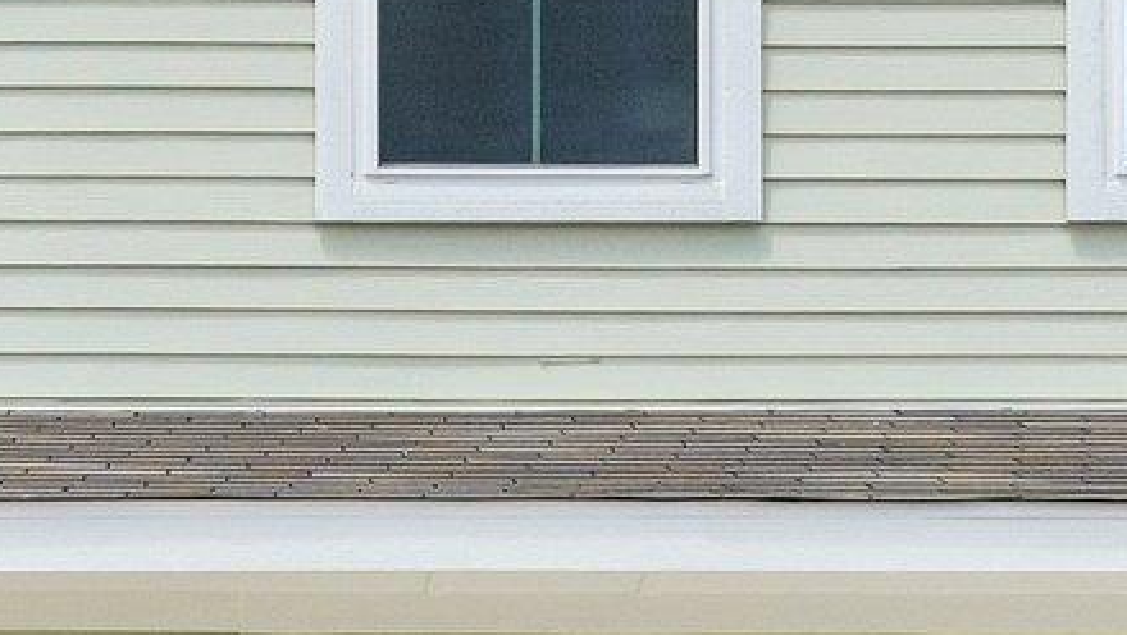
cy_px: 401
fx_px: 4515
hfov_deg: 14.2
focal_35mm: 151
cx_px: 558
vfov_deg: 8.0
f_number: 8
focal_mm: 21
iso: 400
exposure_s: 1/1250
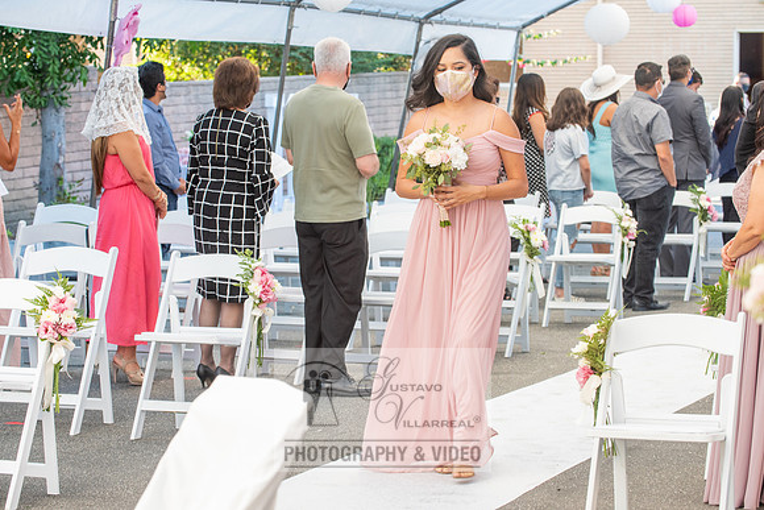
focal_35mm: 114
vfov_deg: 12.1
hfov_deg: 18.0
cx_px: 382
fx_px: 2414
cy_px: 255
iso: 640
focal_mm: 102
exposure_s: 1/125
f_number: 5.6
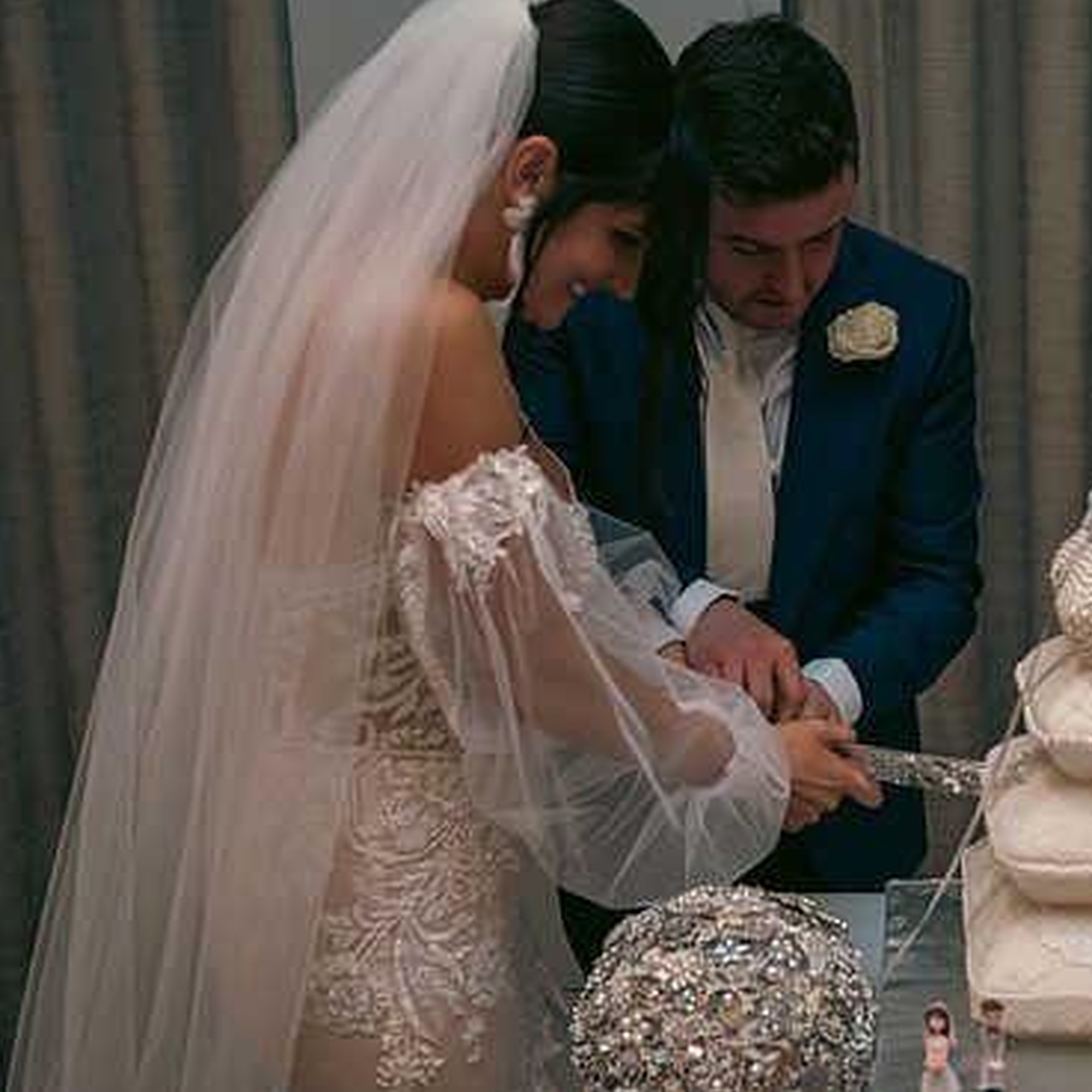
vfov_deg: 25.7
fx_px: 2391
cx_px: 739
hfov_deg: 25.6
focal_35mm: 67
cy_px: 521
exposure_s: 1/160
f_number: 3.5
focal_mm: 50
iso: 800
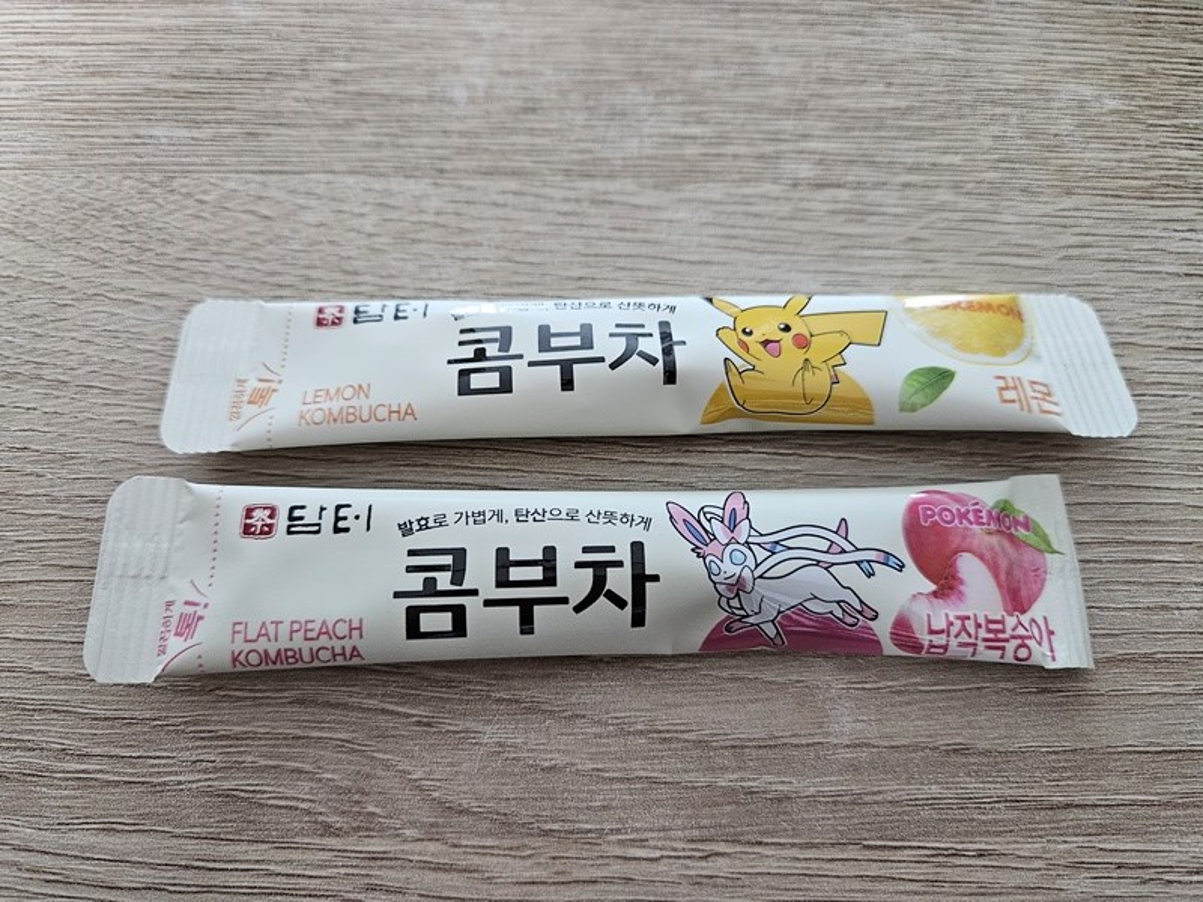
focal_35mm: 23
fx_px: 799
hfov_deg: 73.9
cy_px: 451
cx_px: 602
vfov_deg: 58.9
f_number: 1.8
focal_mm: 5.4
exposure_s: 1/120
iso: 640
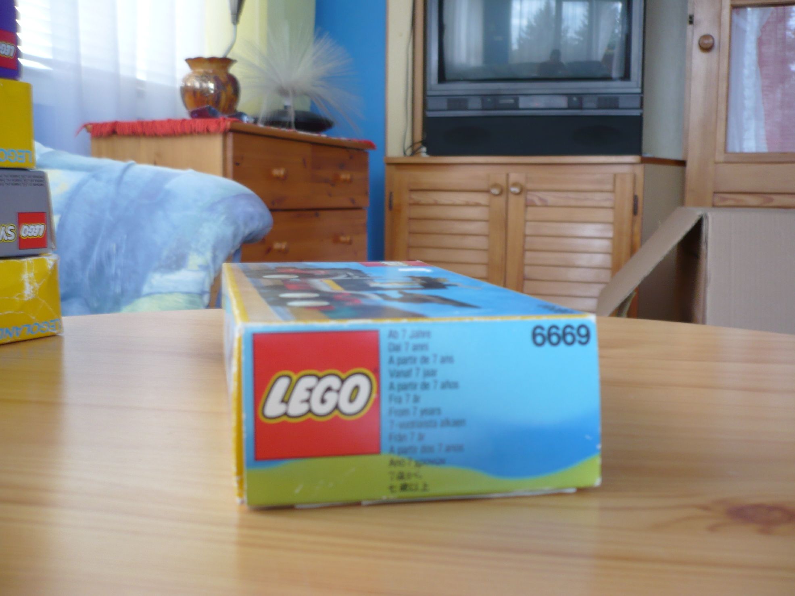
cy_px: 298
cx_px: 398
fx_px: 804
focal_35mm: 35
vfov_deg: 40.7
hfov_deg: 52.6
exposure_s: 1/13
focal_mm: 5.8
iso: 100
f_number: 2.8
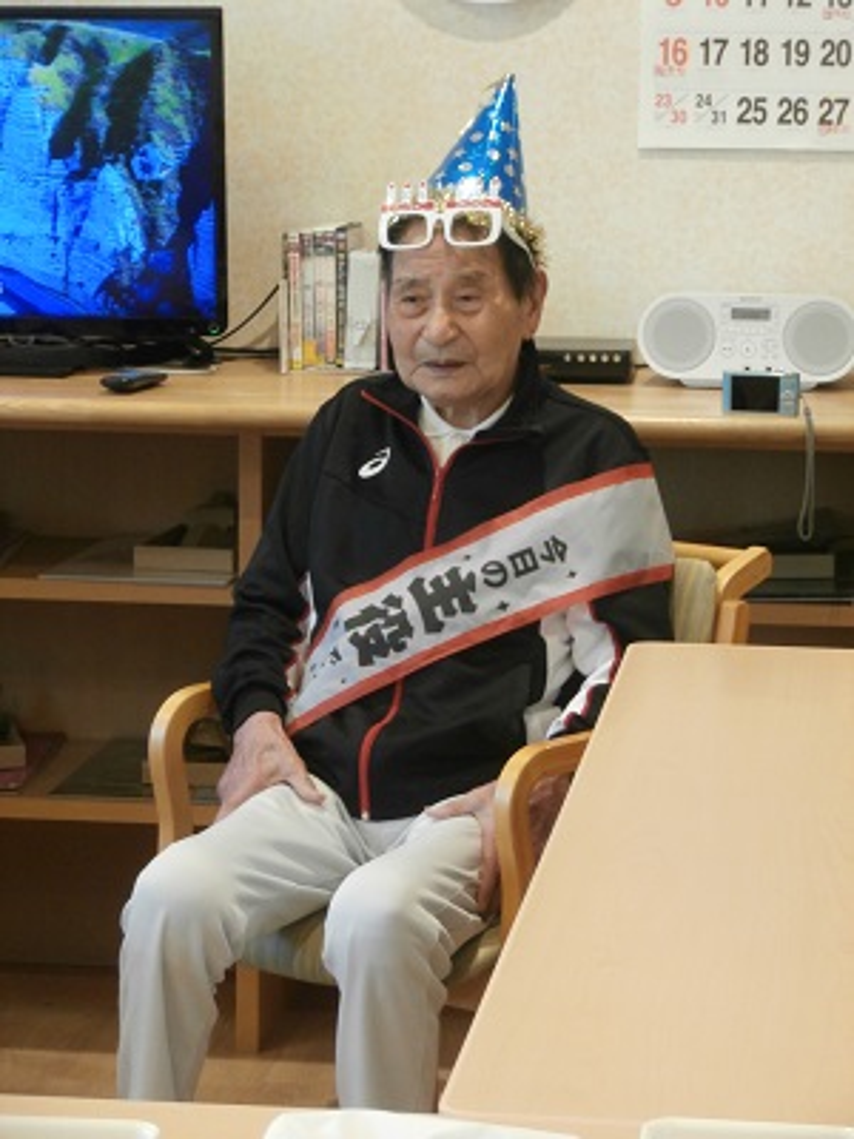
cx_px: 427
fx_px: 3618
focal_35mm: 110
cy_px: 570
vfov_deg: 17.9
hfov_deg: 13.5
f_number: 5.4
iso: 400
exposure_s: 1/15
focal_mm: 19.54
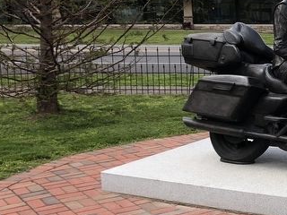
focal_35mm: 70
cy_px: 116
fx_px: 580
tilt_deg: -9.3
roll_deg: +0.2
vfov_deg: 21.0
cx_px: 337
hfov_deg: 25.2
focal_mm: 4
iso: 20
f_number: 1.8
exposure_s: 1/1056
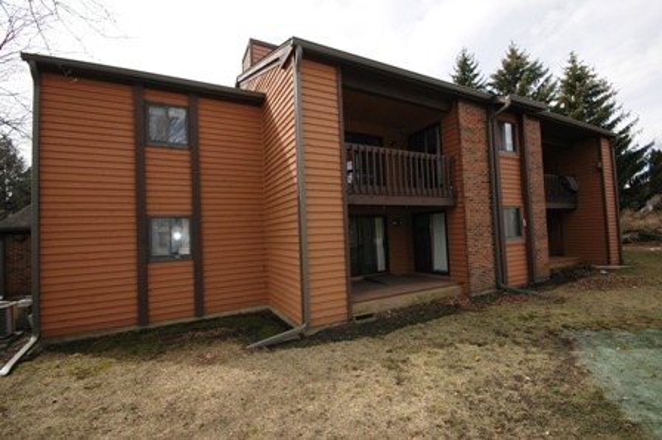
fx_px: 276
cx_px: 331
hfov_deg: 100.4
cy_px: 220
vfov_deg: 77.2
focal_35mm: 15
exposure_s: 1/320
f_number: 9
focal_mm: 10
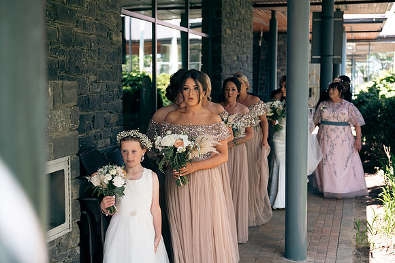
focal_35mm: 55
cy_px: 132
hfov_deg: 36.2
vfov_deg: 24.6
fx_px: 604
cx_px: 198
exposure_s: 1/200
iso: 250
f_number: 3.5
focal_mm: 55
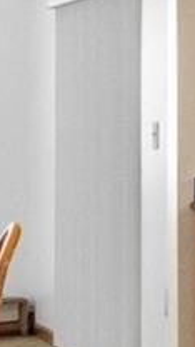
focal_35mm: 145
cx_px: 1117
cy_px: 110
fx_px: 1333
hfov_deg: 5.3
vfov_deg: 14.8
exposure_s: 1.3
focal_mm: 12
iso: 320
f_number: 8
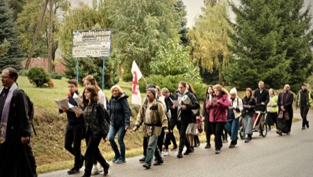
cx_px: 161
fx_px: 465
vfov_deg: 21.4
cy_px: 109
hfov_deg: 37.2
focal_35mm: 56
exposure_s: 1/420
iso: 400
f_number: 3.6
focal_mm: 34.3
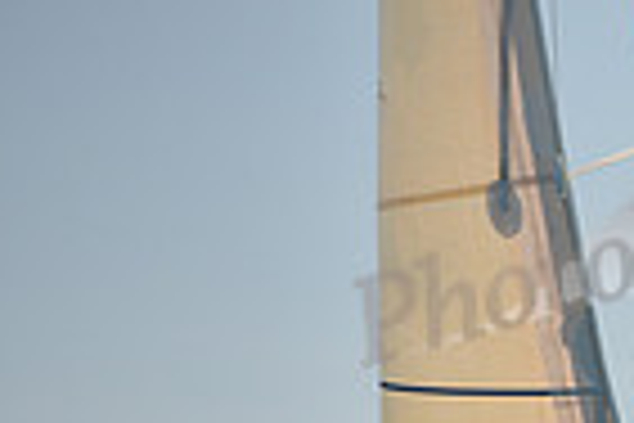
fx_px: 12679
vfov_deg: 1.9
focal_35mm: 720
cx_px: 1223
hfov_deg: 2.8
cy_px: 835
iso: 250
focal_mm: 175
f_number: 5
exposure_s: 1/800
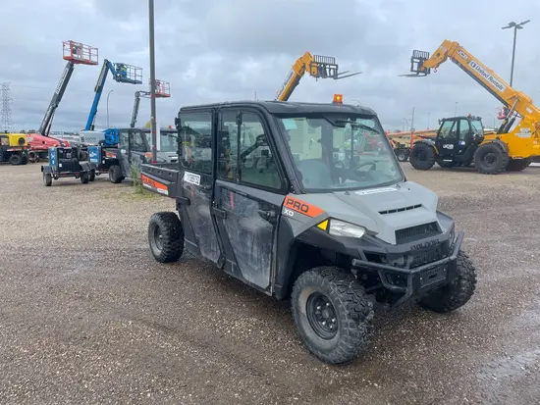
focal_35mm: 26
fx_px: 406
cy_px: 202
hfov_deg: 67.3
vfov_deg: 53.1
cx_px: 270
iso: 32
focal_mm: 4.2
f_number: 1.6
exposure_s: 1/2747
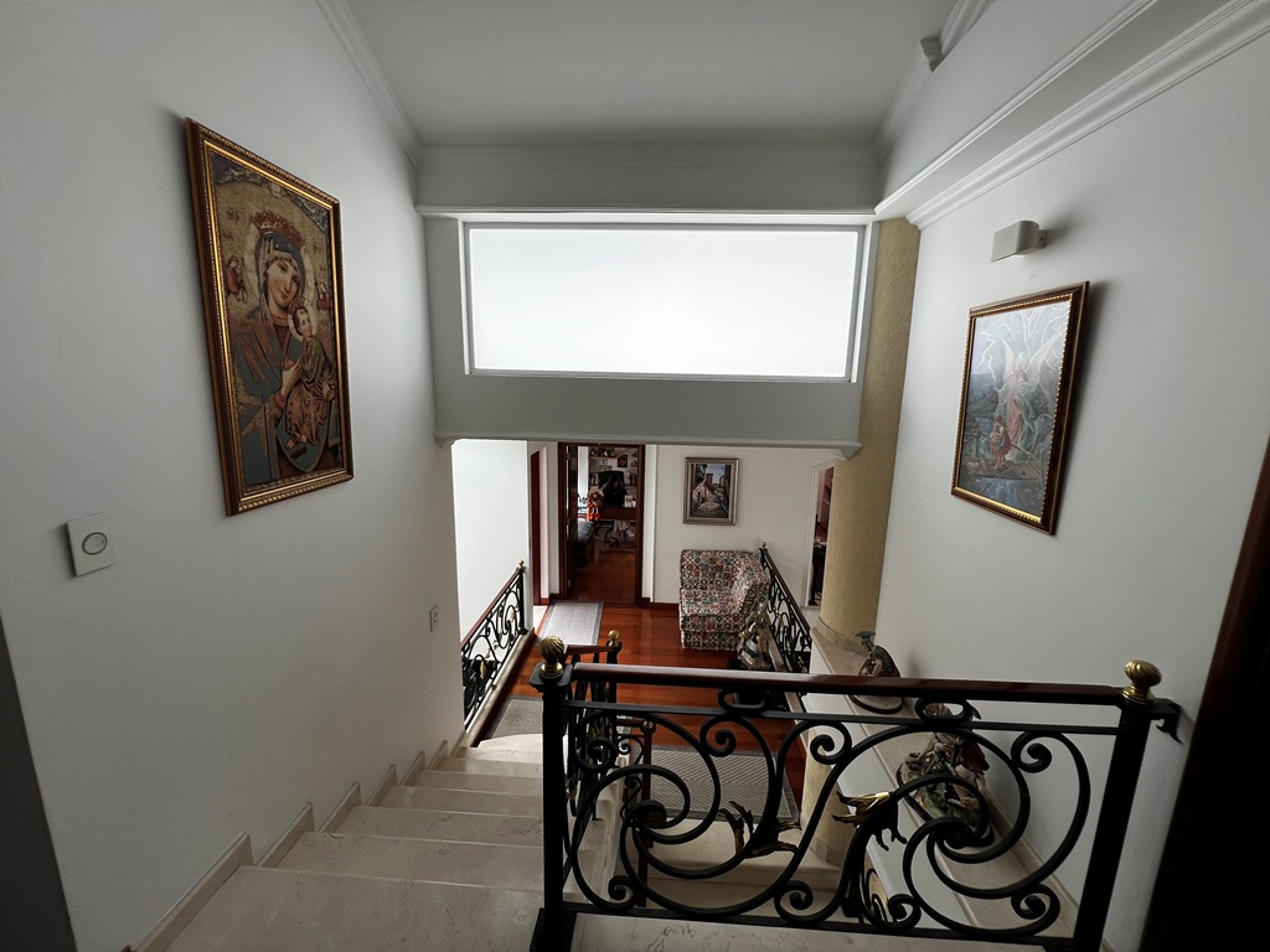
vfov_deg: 89.9
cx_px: 635
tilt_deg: -11.9
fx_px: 477
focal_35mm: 13
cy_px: 476
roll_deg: -1.4
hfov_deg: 106.2
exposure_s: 1/309
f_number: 1.8
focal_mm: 1.57
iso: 32
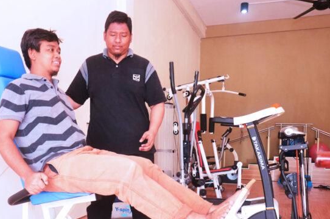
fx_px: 467
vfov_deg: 26.2
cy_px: 151
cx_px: 139
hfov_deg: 38.9
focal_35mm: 51
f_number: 5
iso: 3200
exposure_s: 1/160
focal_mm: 24
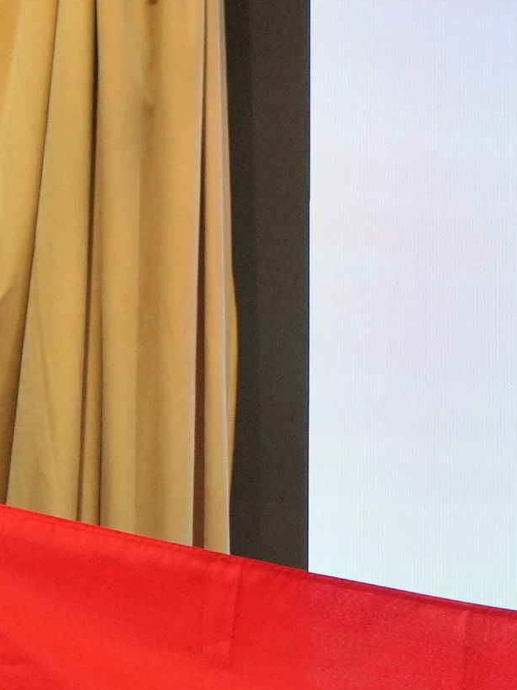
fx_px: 5140
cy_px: 1121
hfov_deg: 5.4
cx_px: 1571
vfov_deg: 7.5
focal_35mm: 258
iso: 500
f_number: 5
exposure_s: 1/160
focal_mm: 35
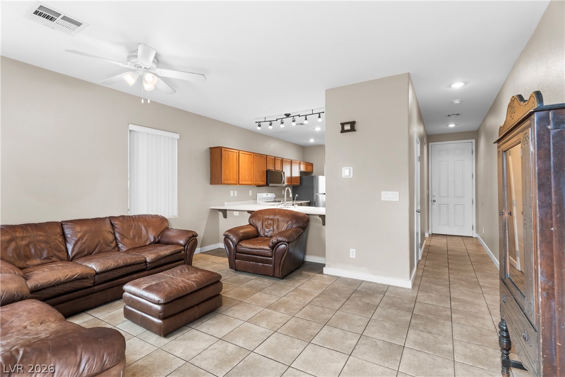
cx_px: 282
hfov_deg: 93.3
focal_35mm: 17
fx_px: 267
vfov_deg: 70.4
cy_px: 188
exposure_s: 1/5
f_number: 8
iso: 400
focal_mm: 17
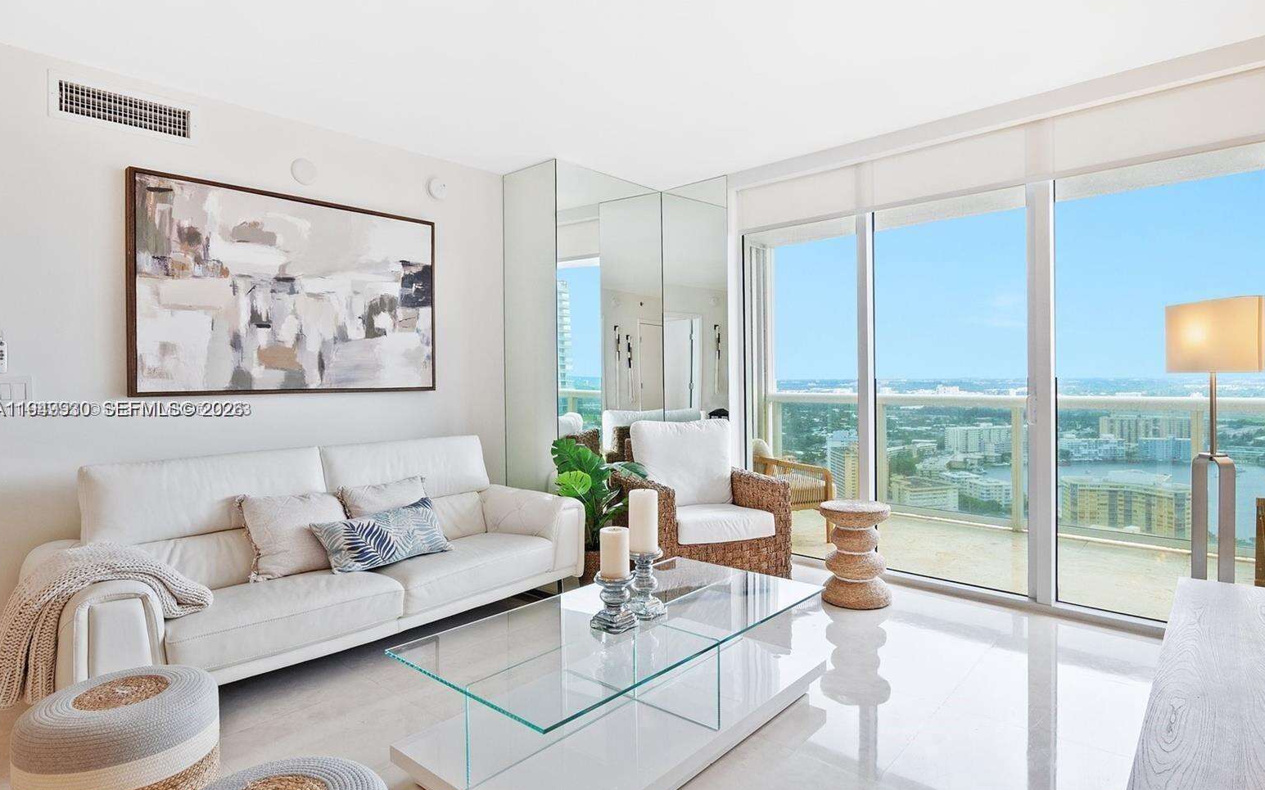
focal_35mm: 19
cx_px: 644
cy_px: 410
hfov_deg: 88.0
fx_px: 655
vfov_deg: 62.2
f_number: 8
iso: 250
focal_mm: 12
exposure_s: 1/20
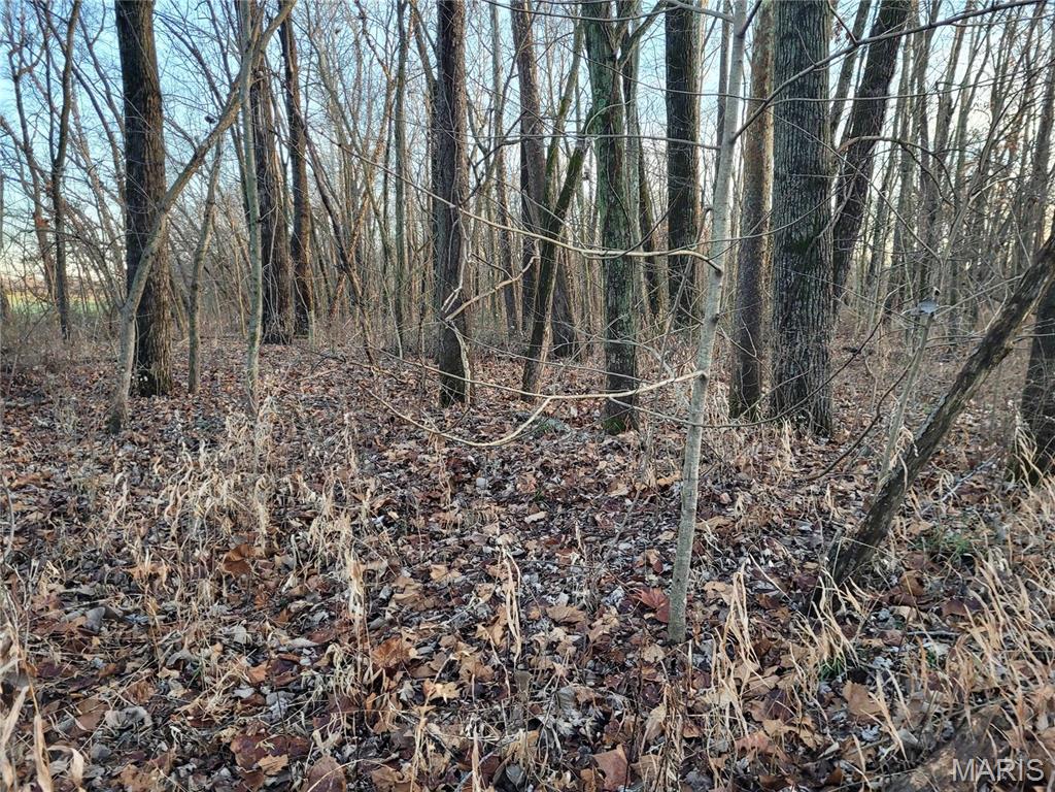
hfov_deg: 67.3
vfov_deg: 53.1
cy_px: 396
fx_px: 792
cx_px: 528
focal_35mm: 26
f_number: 1.8
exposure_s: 1/120
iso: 100
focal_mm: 5.4
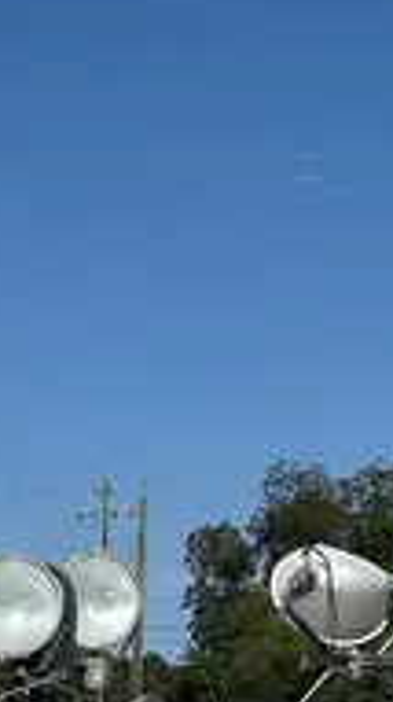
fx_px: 2026
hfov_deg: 10.1
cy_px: 1115
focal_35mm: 109
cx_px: -430
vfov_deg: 17.3
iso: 50
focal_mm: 5.7
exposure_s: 1/11364
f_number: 1.5
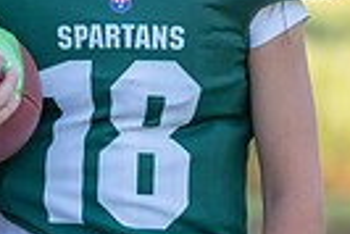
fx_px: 4915
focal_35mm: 505
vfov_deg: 2.7
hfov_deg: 4.1
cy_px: 43
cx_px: 175
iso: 125
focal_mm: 106
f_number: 2.8
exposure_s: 1/320
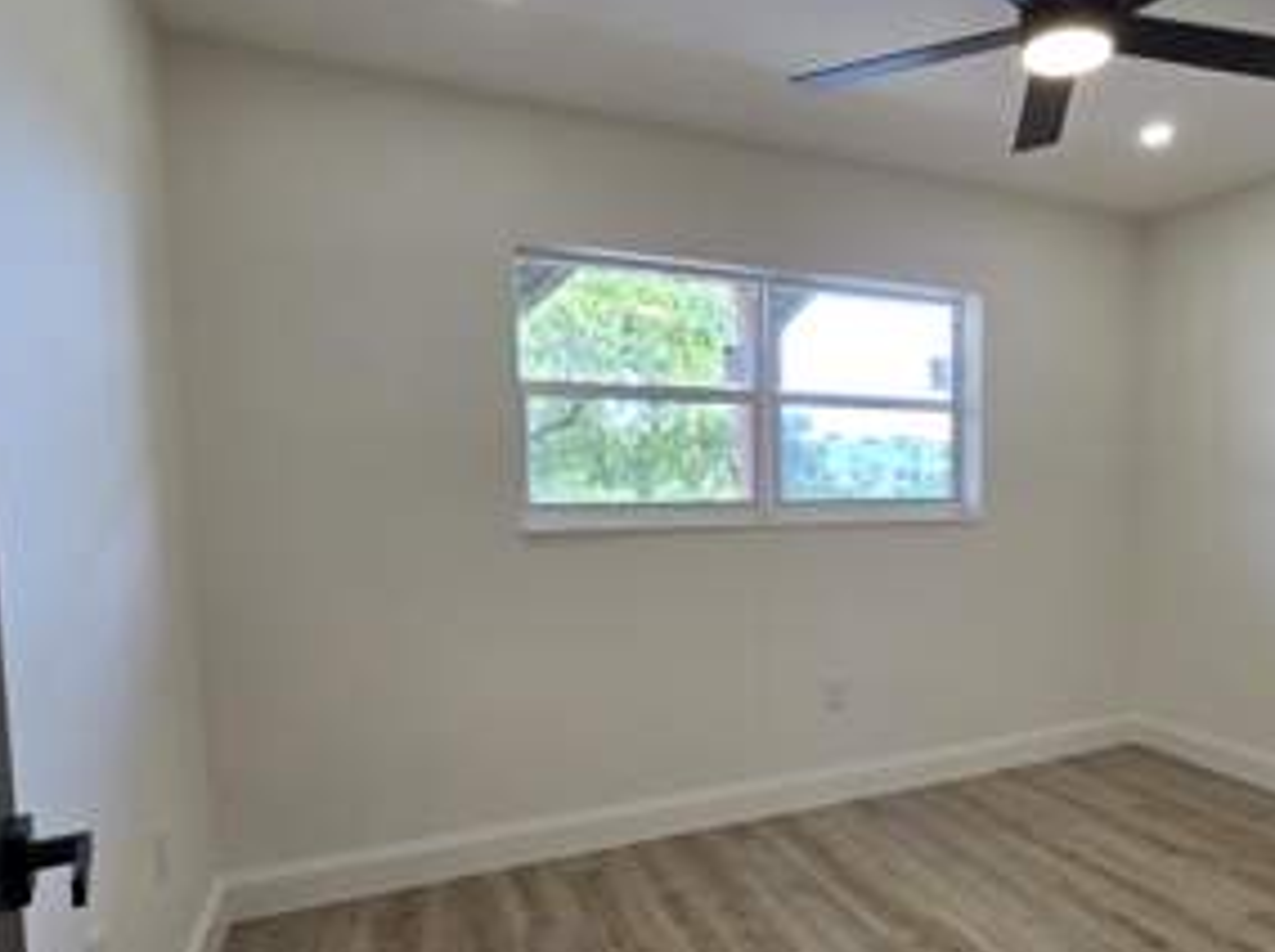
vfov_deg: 60.5
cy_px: 568
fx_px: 809
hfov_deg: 73.2
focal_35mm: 22
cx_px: 889
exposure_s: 1/120
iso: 80
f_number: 2.2
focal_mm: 2.2
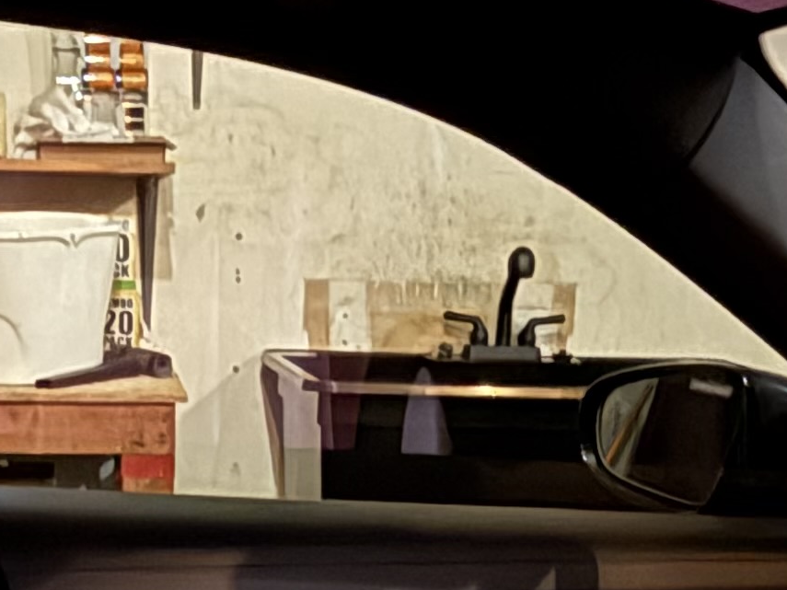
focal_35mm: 66
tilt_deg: -19.4
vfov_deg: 20.6
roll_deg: -1.4
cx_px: 254
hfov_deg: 29.2
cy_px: 735
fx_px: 1500
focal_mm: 2.22
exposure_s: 1/9
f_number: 2.2
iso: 1250
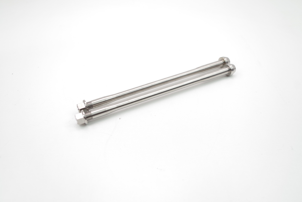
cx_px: 151
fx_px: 260
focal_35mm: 31
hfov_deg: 60.3
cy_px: 101
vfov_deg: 42.3
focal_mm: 21.25
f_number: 5
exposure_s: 1/50
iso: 100
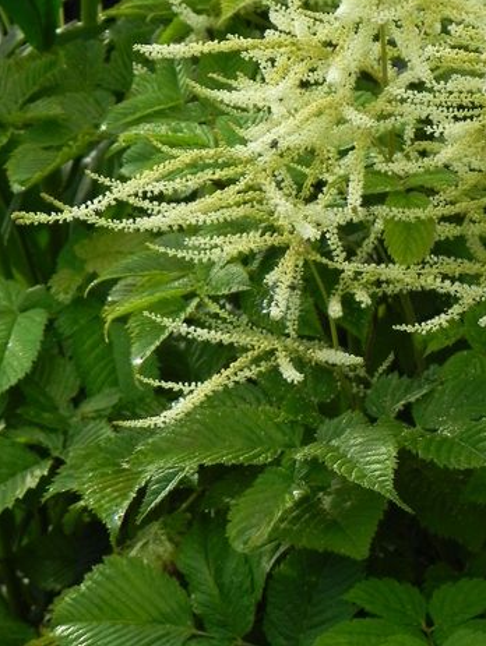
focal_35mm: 202
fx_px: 3776
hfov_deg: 7.3
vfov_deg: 9.8
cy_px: 112
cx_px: 416
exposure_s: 1/500
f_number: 4.5
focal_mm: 20.8
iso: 160
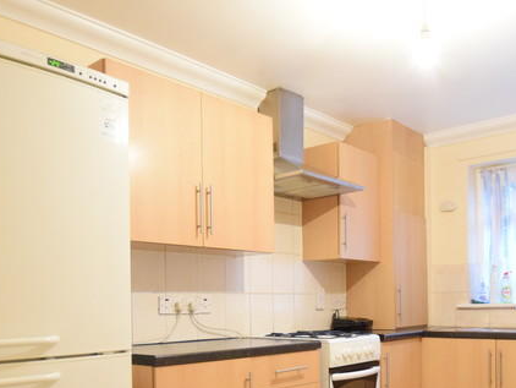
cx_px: 275
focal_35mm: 35
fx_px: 522
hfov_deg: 52.6
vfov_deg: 38.9
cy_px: 320
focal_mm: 10
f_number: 3.5
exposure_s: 1/60
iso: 2500
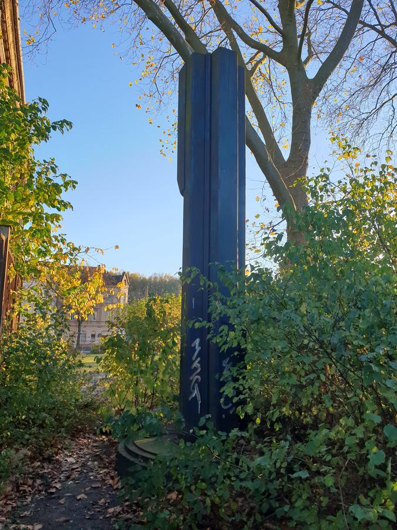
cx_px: 198
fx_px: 398
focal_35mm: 26
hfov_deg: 53.1
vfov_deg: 67.3
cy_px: 265
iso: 50
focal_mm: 4.3
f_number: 2.4
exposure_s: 1/455
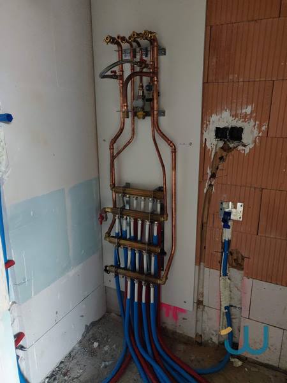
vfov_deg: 69.4
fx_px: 276
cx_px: 144
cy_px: 192
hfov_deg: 54.9
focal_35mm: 25
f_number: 1.7
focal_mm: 4.25
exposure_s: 1/20
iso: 1000
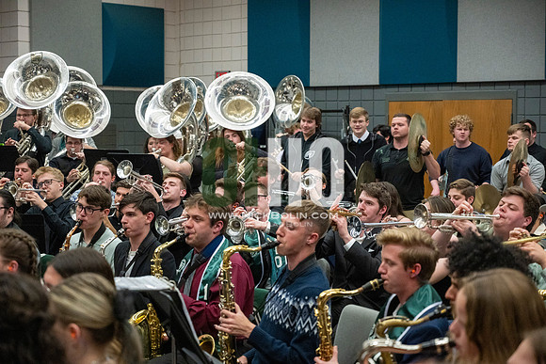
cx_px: 273
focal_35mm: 70
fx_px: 1062
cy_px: 182
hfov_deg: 28.8
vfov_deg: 19.5
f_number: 4
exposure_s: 1/500
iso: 10000
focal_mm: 70
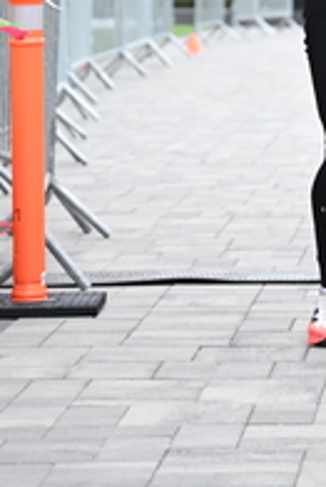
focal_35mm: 210
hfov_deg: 6.5
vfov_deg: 9.6
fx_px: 2847
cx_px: 404
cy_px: -169
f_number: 2.8
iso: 640
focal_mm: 75
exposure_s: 1/1250
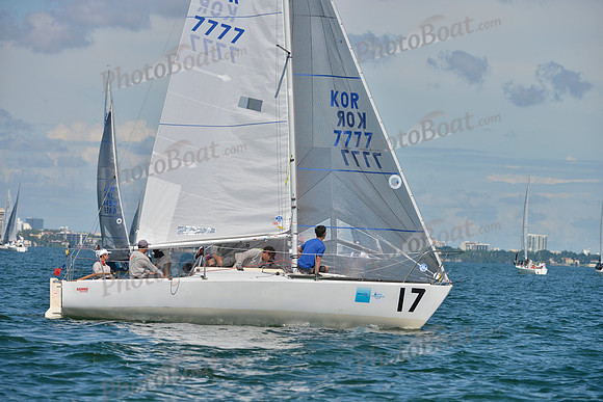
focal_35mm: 240
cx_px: 302
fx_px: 4021
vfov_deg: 5.7
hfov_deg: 8.6
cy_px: 201
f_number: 7.1
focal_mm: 240
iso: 200
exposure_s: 1/1250
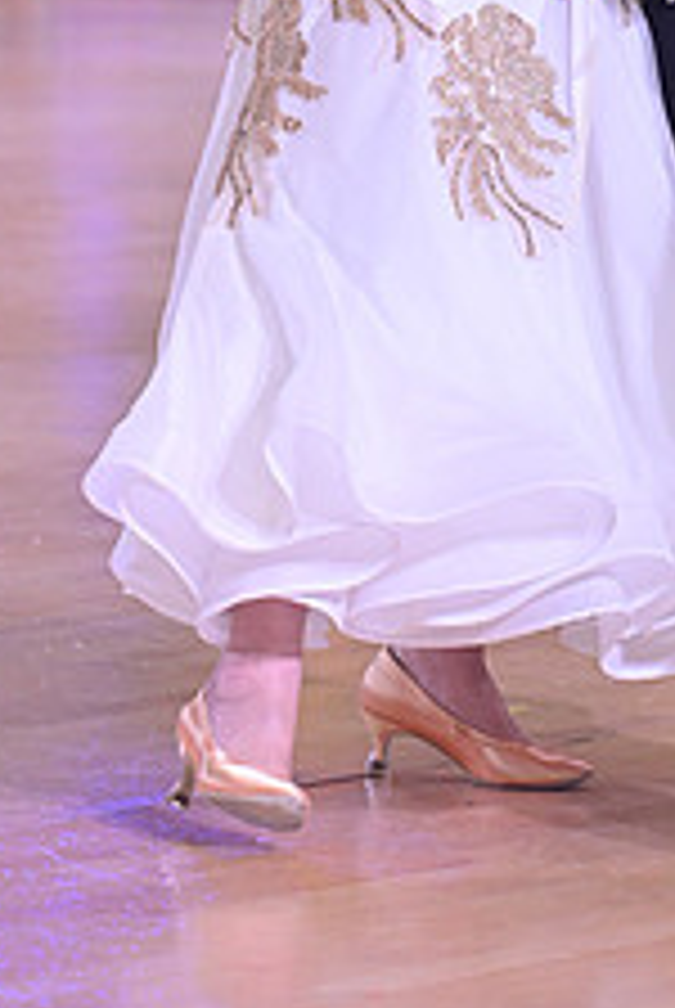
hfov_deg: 3.9
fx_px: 9785
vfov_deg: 5.9
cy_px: -202
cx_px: 623
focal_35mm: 349
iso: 3200
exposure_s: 1/400
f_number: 5
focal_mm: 135
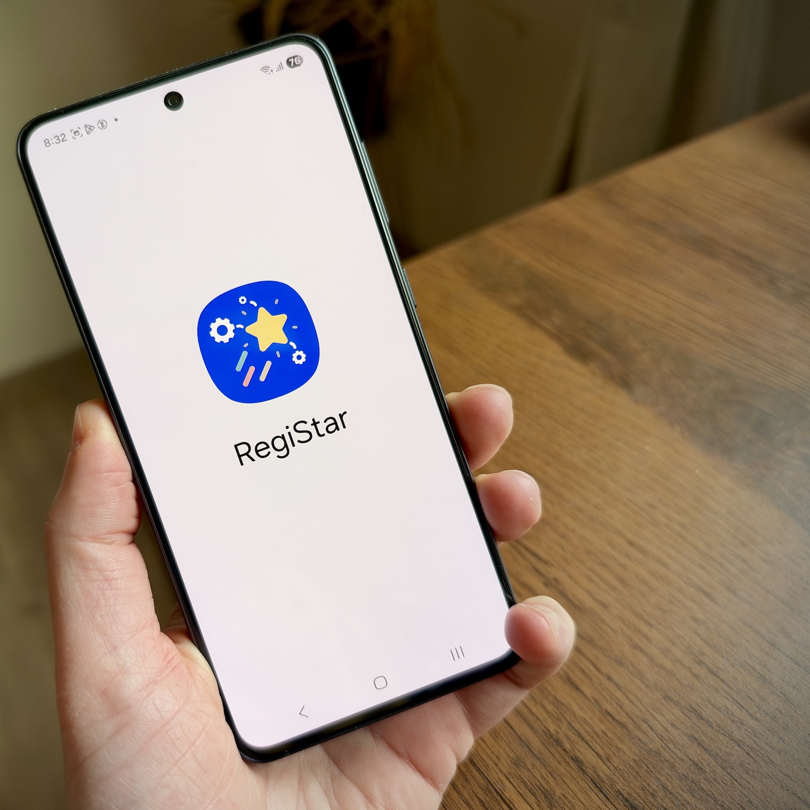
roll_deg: +9.3
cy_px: 406
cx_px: 290
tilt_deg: -42.2
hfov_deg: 54.8
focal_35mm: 29
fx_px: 768
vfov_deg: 55.6
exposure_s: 1/120
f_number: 1.48
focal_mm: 6.93
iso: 125
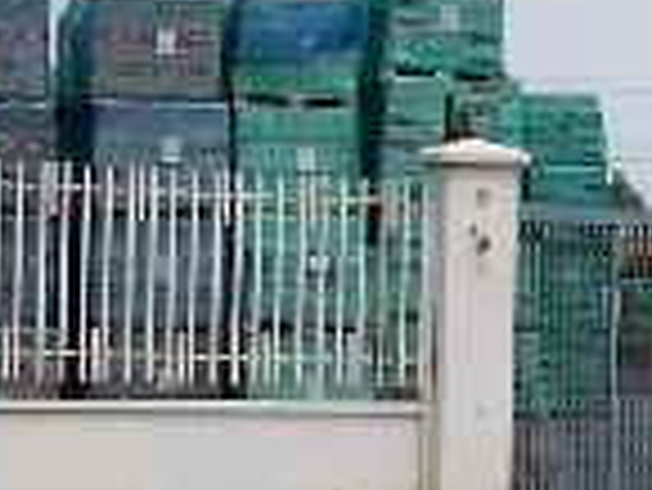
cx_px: 297
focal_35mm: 209
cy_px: 202
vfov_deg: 7.1
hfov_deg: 9.5
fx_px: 3940
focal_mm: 8
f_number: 4.8
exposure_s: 1/1000
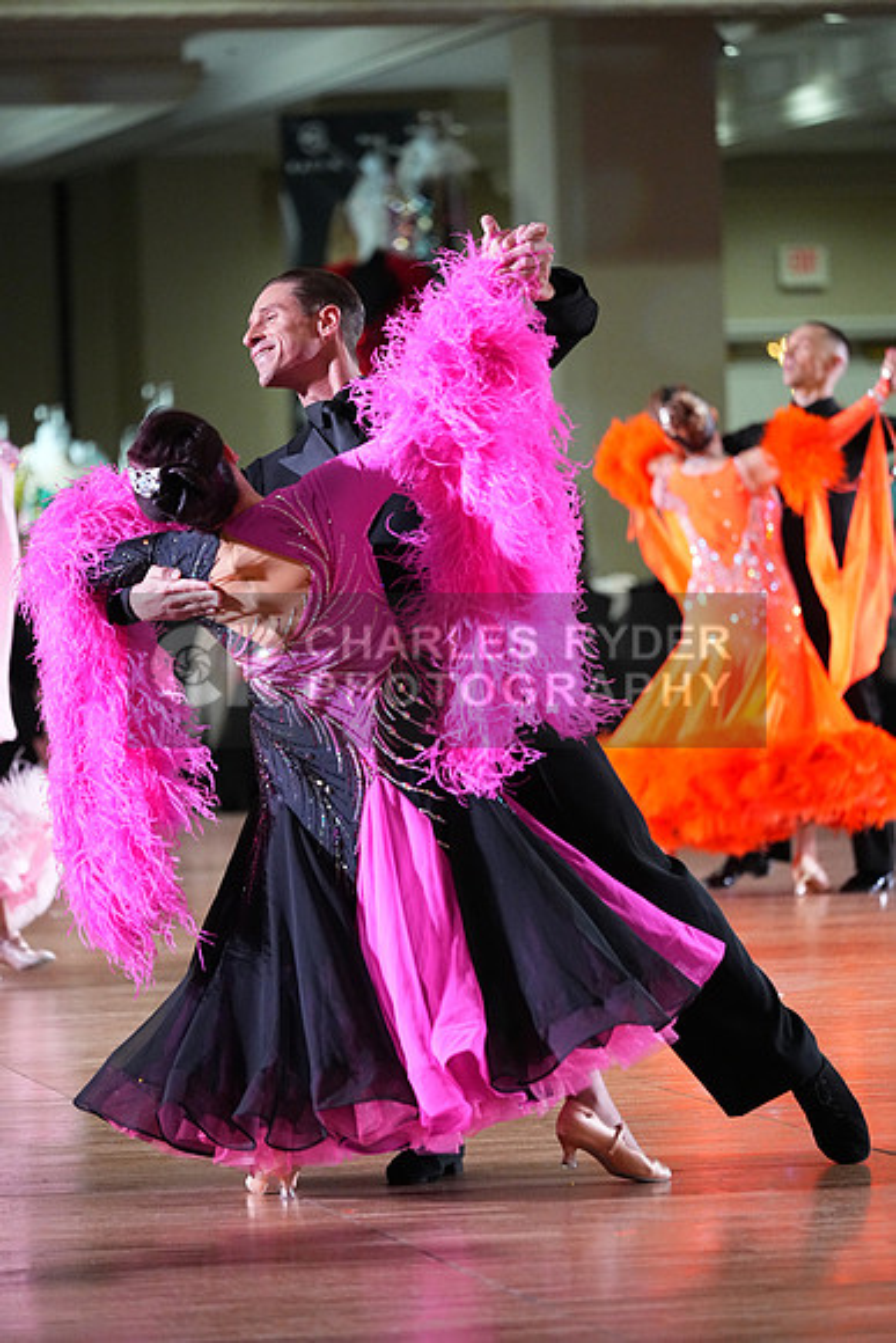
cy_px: 672
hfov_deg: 6.9
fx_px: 7462
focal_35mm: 200
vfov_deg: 10.3
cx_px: 448
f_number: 4
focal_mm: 200
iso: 6400
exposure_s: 1/400
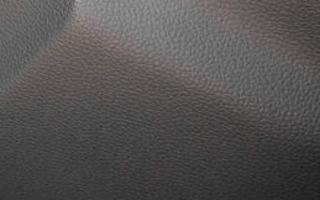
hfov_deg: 13.3
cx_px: -264
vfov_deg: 8.9
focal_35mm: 141
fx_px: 1230
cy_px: -166
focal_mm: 23.5
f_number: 9
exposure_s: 1/100
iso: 2000
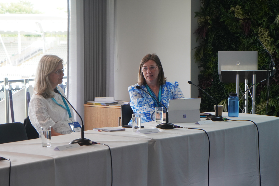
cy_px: 93
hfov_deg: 19.4
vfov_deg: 13.1
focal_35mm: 105
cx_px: 140
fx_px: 814
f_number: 5.6
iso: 800
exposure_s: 1/100
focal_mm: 70
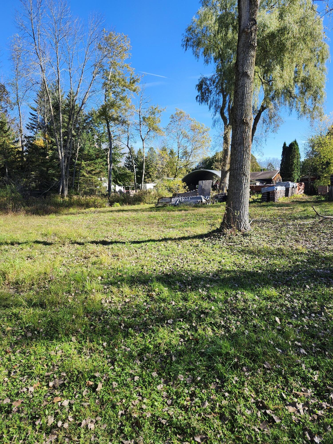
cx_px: 166
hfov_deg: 58.9
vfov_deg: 73.9
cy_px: 222
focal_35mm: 23
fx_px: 295
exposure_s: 1/697
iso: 25
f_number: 1.8
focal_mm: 5.54
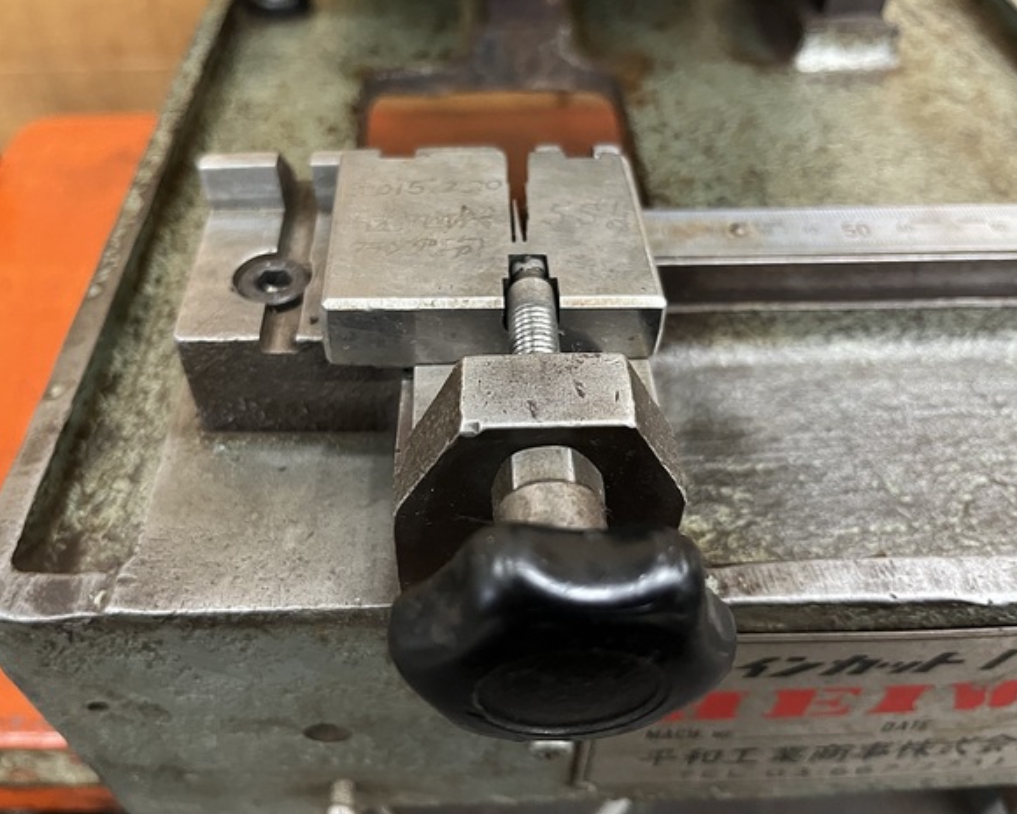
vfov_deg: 51.5
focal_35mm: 28
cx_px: 475
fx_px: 843
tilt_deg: -47.8
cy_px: 400
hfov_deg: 62.2
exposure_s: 1/55
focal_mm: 5.1
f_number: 1.6
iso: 500
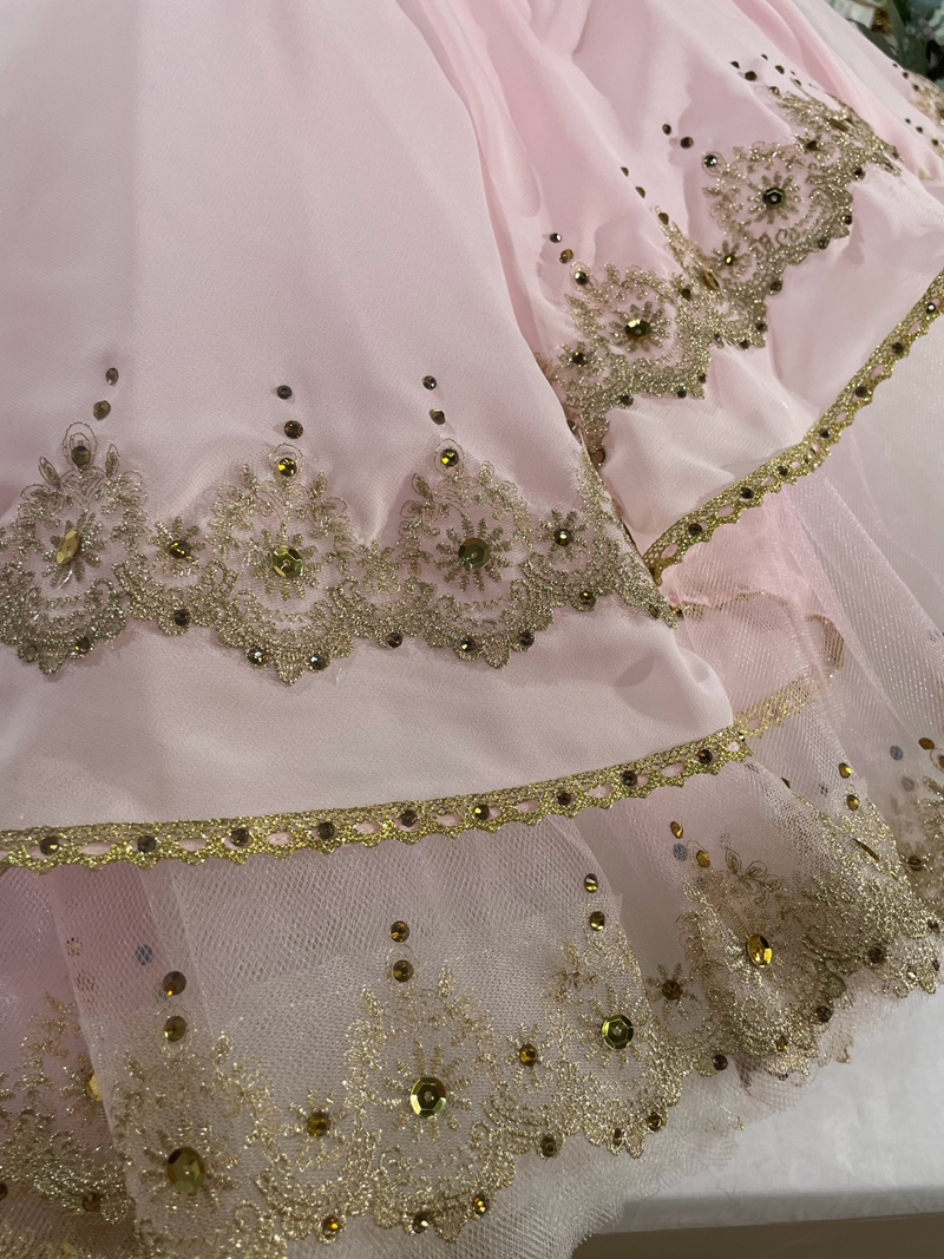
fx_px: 946
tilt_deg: -41.2
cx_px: 472
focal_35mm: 26
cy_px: 630
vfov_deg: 67.3
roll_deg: -32.7
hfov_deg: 53.1
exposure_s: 1/443
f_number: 1.6
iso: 32
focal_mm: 4.2
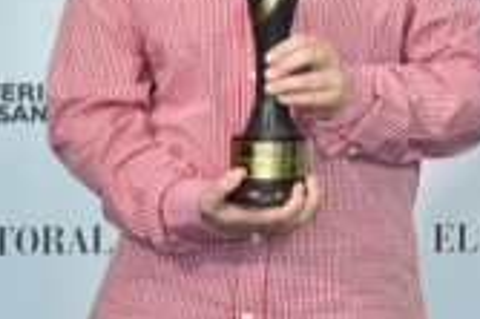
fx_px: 2438
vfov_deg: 7.4
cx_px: 581
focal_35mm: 183
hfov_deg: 11.0
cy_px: -135
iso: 500
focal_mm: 34
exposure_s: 1/80
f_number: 6.3
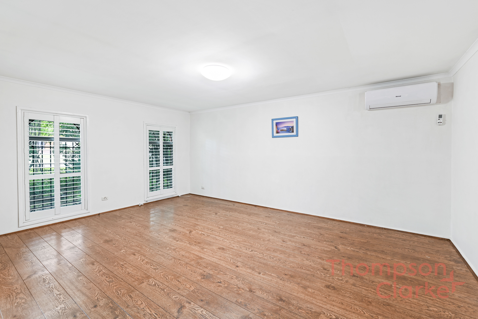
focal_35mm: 14
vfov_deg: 81.2
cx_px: 239
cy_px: 160
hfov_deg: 104.2
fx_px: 186
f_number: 7.1
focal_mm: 14
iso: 100
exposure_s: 1.3
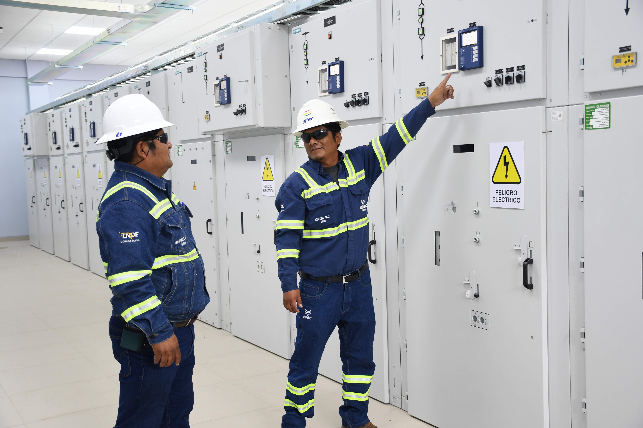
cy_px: 214
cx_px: 322
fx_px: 714
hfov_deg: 48.5
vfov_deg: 33.4
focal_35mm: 40
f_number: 4
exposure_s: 1/50
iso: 640
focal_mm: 27
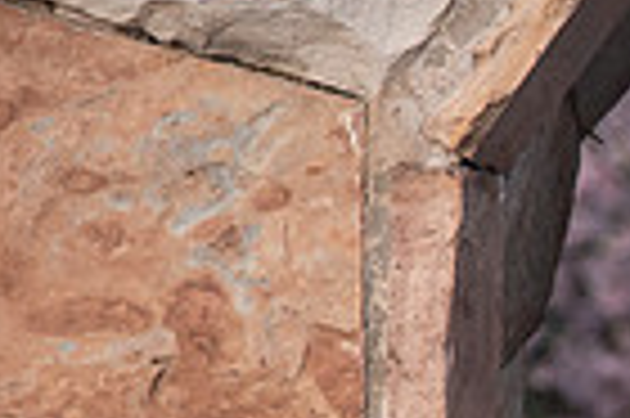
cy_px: 627
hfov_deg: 4.7
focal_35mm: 436
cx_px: 1071
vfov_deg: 3.1
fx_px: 7621
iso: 500
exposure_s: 1/125
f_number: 4.5
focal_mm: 105
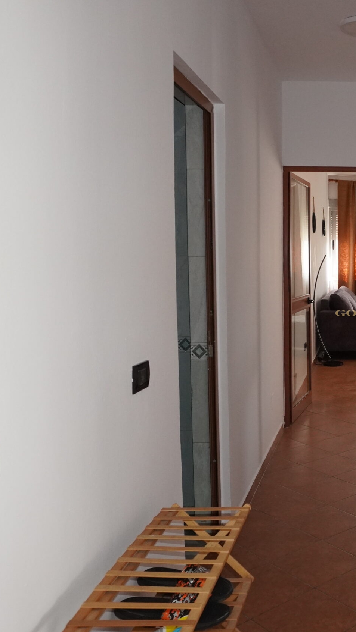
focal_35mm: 38
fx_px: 638
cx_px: 390
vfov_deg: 52.8
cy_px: 318
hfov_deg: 28.4
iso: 1600
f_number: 5
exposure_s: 1/160
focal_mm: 16
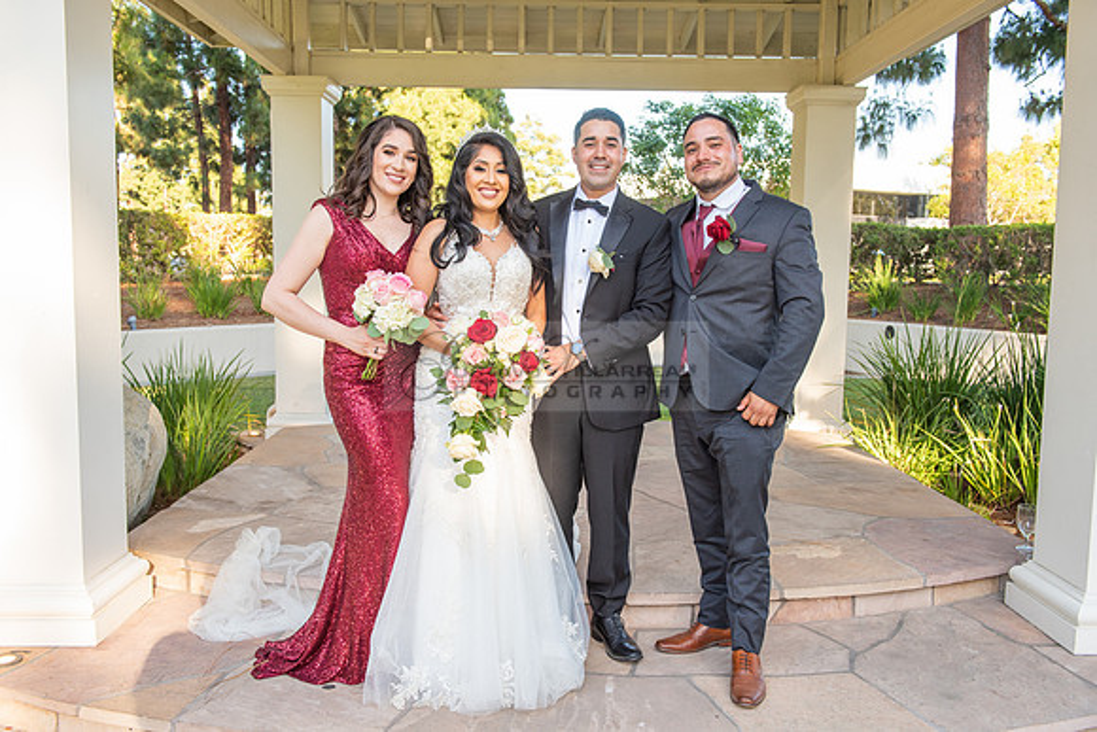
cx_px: 548
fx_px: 975
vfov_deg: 41.1
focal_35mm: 32
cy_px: 366
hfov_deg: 58.7
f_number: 5.6
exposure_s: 1/200
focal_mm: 32
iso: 400
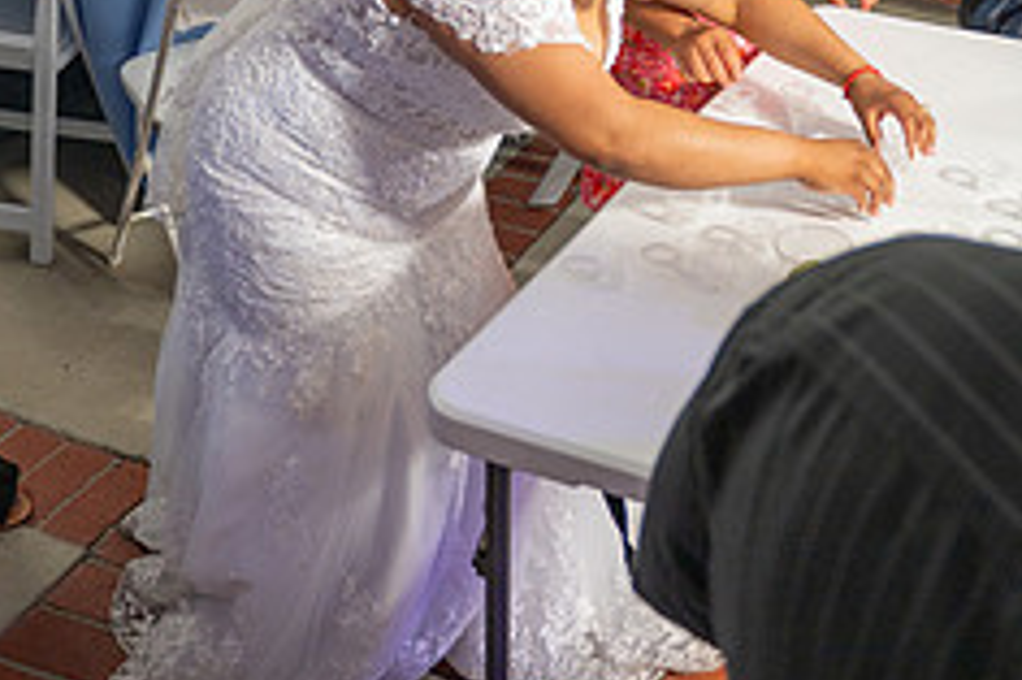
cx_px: 689
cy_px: -128
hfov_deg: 33.6
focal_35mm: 59
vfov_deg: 21.4
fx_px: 1674
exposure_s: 1/125
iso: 250
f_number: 2.8
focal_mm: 24
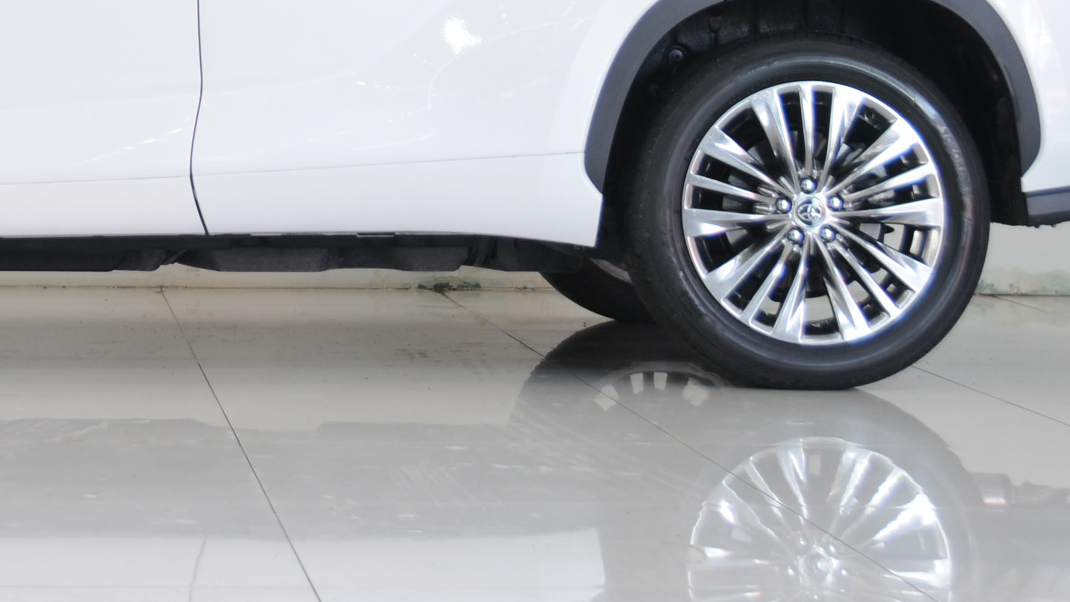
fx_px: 3462
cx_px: 155
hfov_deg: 17.4
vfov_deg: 9.7
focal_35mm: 122
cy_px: -186
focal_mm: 32
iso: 200
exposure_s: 1/15
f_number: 4.8
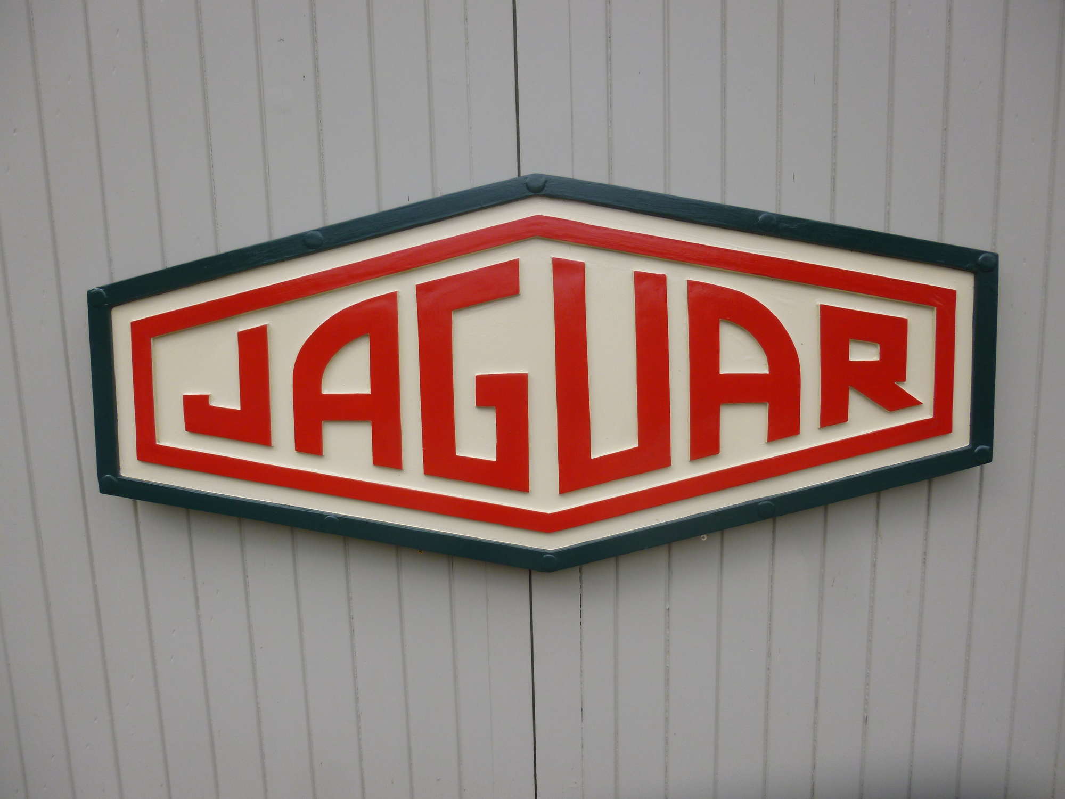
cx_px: 532
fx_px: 769
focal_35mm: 25
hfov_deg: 69.4
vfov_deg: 54.9
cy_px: 400
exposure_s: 1/320
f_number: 3.1
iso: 100
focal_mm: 4.5
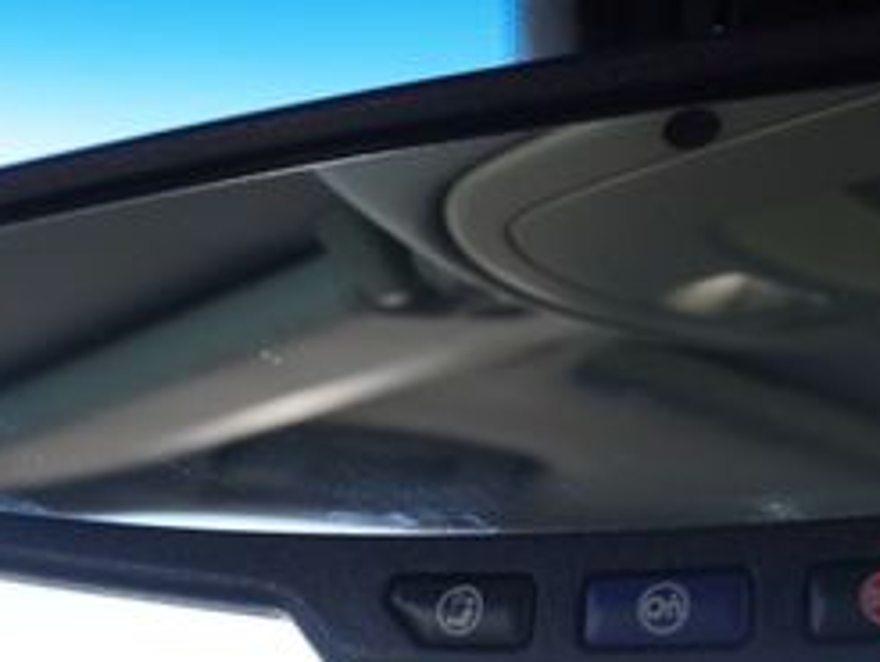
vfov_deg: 24.3
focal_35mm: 60
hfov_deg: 31.6
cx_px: 647
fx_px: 1527
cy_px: 447
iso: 100
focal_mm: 16
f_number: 4.5
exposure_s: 1/80
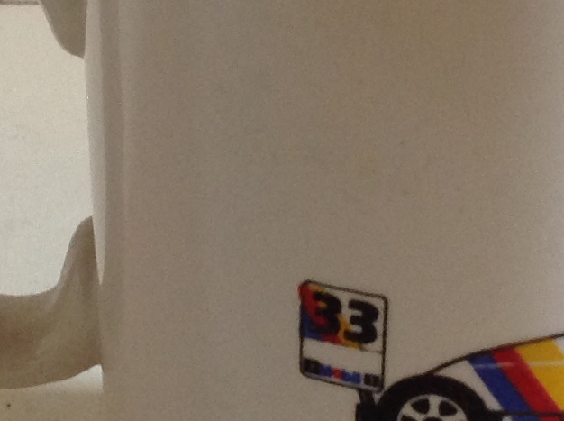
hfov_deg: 13.6
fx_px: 2358
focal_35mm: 145
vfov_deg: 10.2
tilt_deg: -23.7
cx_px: 217
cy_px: 190
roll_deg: -0.7
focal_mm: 4.28
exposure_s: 1/15
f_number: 2.4
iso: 100
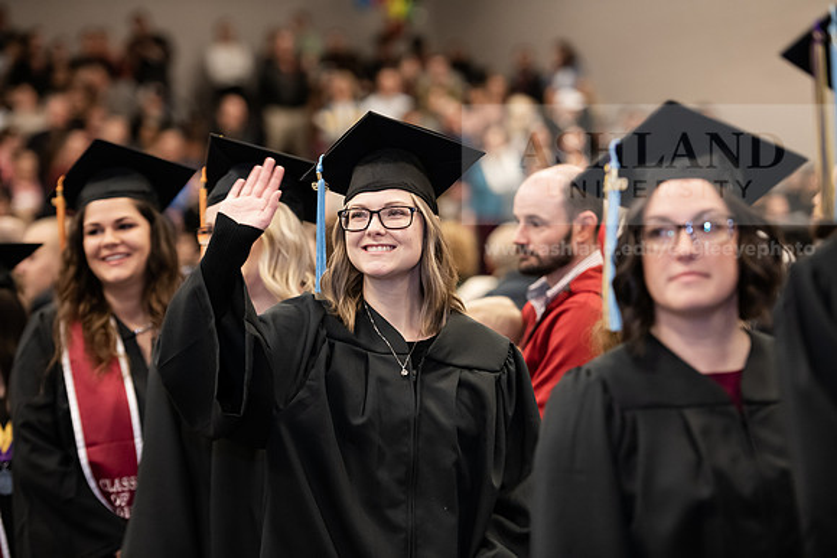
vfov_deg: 11.2
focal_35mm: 122
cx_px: 418
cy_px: 279
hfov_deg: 16.8
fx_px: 2837
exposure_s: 1/200
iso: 2000
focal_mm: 122
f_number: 3.2
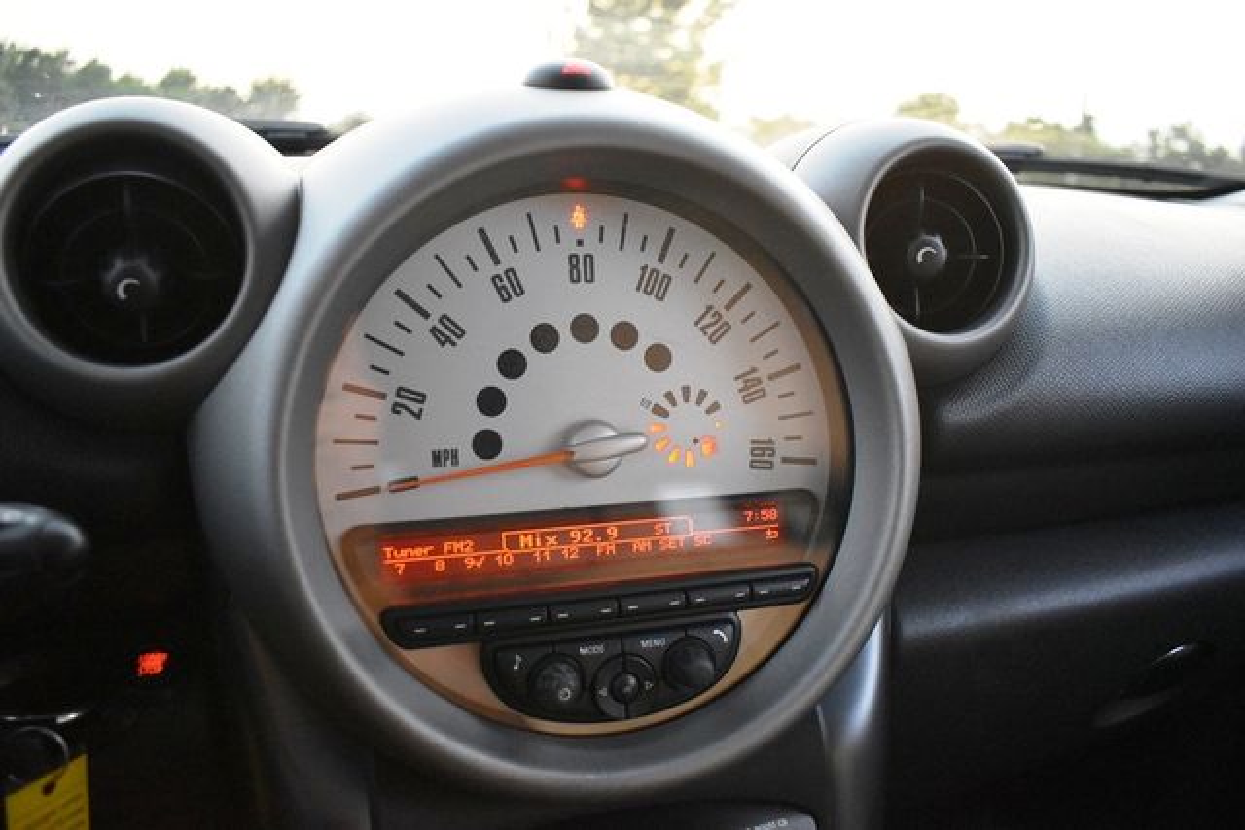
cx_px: 622
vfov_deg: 48.0
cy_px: 415
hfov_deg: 67.4
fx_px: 934
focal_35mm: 27
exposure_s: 1/125
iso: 2200
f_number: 3.5
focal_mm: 18
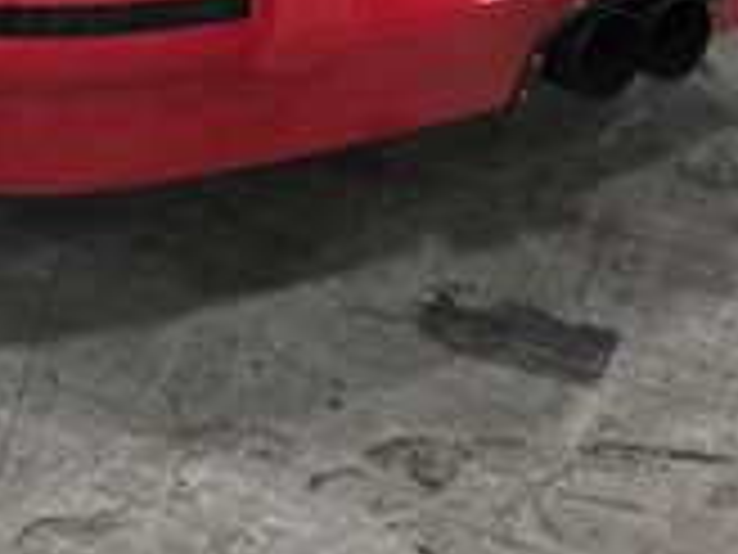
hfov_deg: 17.7
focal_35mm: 108
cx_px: -14
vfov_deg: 12.7
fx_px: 2303
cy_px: -378
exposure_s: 1/120
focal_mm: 6.3
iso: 250
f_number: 1.7
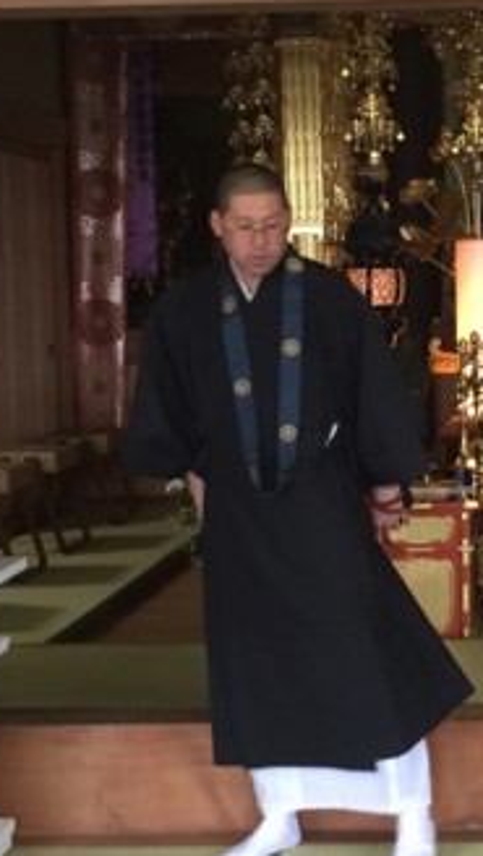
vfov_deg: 27.5
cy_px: 376
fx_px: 1750
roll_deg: +2.3
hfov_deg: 15.4
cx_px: 504
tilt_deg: -4.8
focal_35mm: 77
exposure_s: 1/30
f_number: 2.2
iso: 160
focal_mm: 4.15
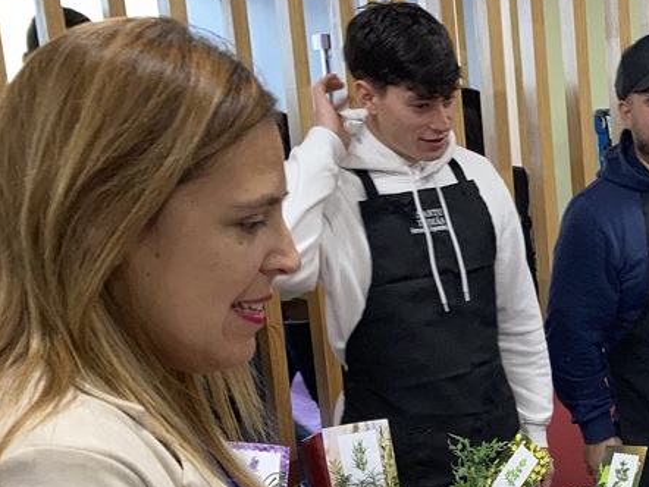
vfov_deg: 19.1
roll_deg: +2.0
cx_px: 739
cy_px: 427
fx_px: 1426
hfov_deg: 23.8
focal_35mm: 76
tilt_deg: -12.0
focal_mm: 3.99
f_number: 1.8
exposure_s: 1/50
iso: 100
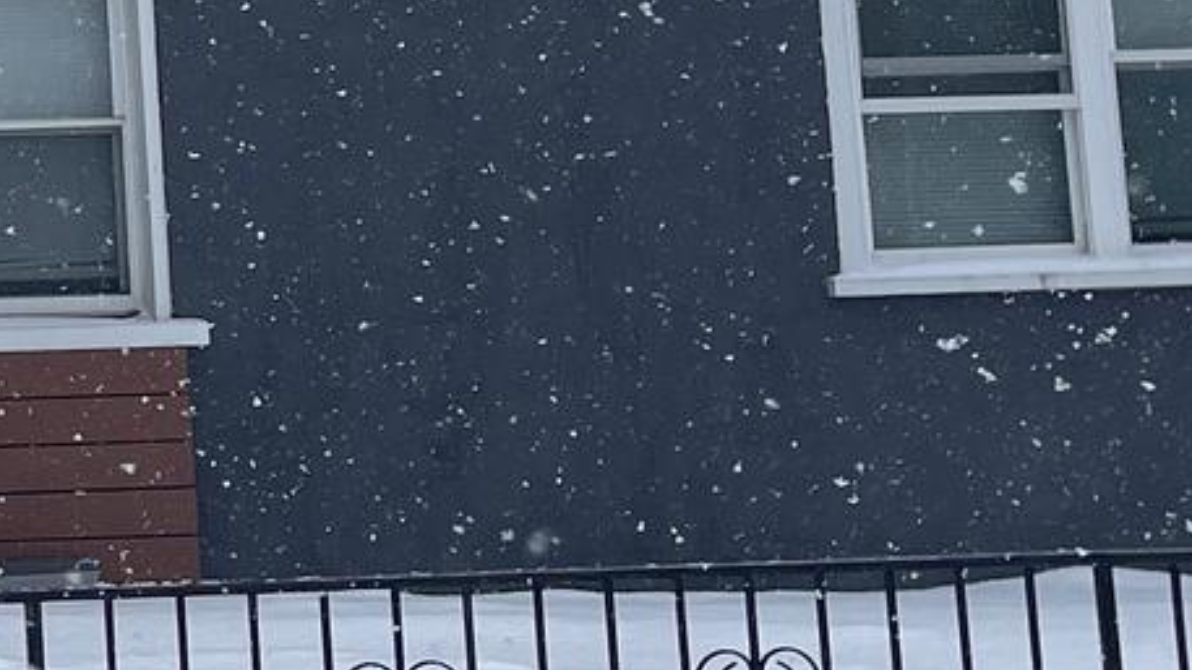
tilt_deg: +7.3
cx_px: -472
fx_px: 3856
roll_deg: +2.3
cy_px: -360
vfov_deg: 9.6
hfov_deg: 16.4
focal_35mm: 122
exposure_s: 1/2786
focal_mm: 5.1
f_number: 1.6
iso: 32
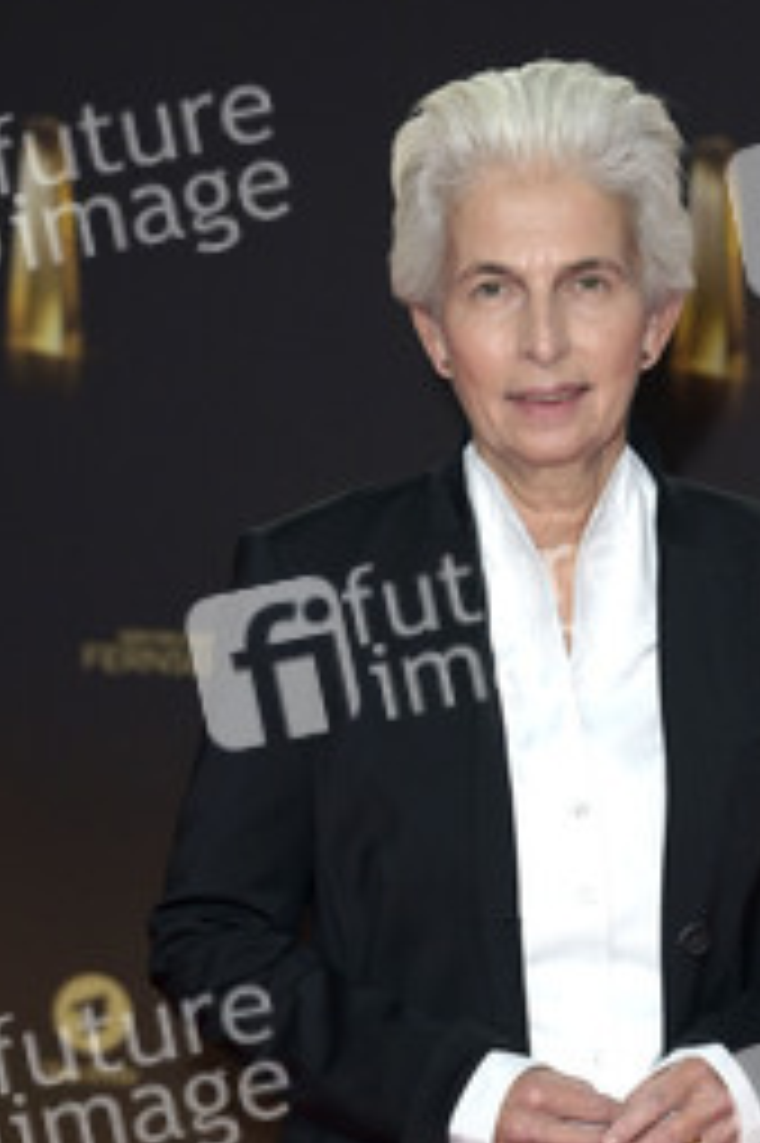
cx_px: 549
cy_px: 868
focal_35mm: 183
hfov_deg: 7.5
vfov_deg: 11.2
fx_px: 5802
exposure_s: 1/250
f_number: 6.3
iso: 800
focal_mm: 116
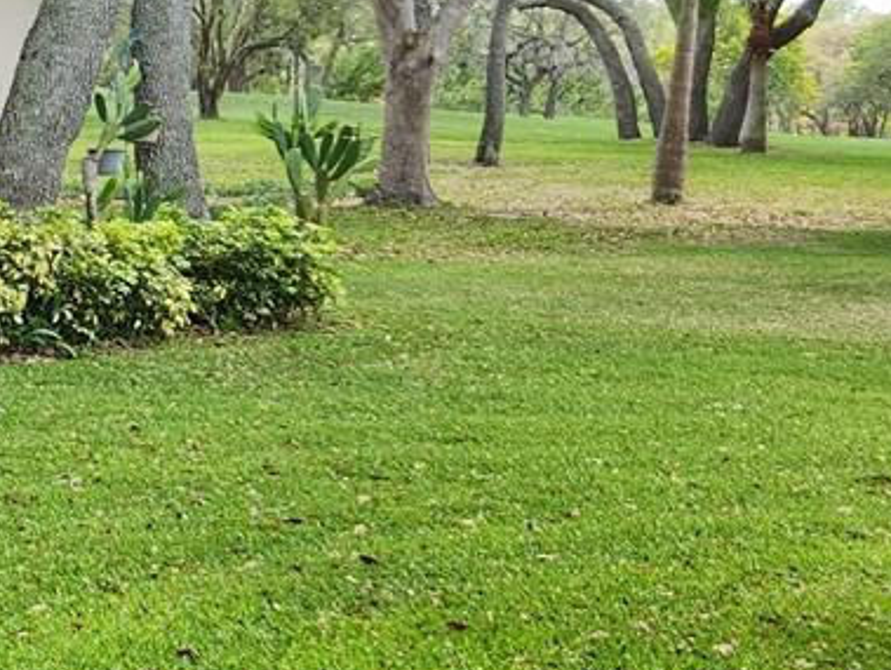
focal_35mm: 97
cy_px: 423
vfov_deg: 15.3
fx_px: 2499
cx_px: -698
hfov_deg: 16.8
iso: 20
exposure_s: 1/330
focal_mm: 5.4
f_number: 1.8
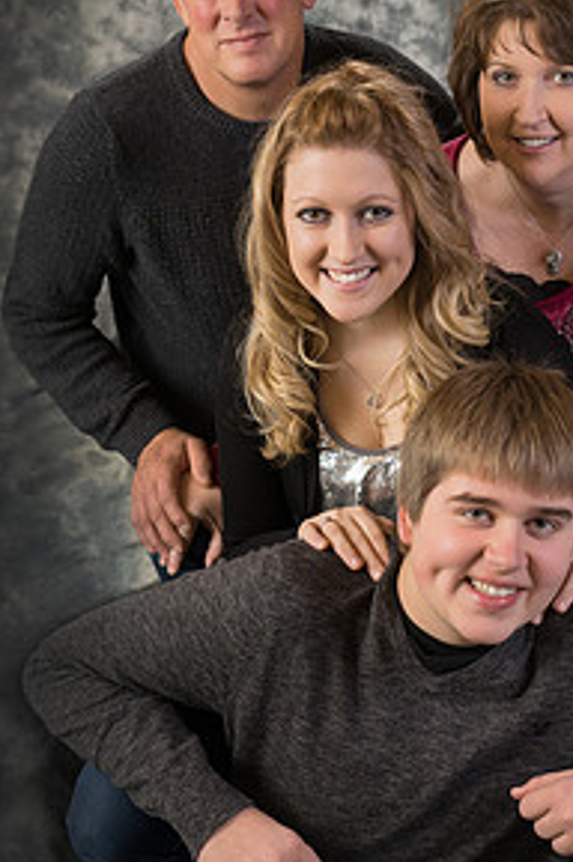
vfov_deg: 28.9
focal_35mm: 70
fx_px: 1675
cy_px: 403
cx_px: 395
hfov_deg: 19.3
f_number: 5.6
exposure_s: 1/160
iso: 200
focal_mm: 30
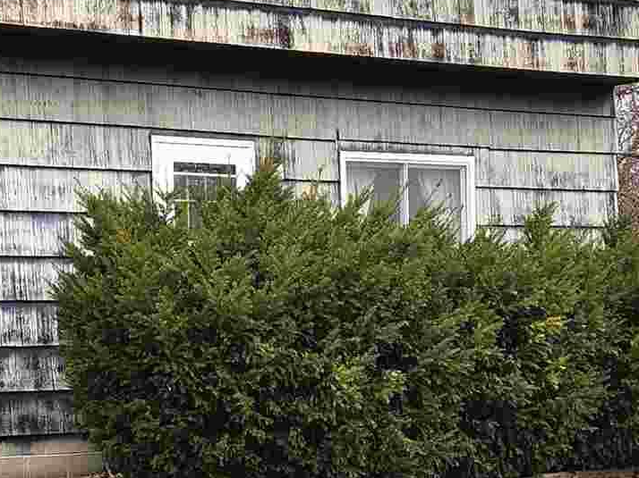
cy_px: 457
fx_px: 1827
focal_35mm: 99
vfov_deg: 14.7
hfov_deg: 19.7
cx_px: 159
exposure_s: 1/667
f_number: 1.8
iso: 20
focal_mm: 5.4
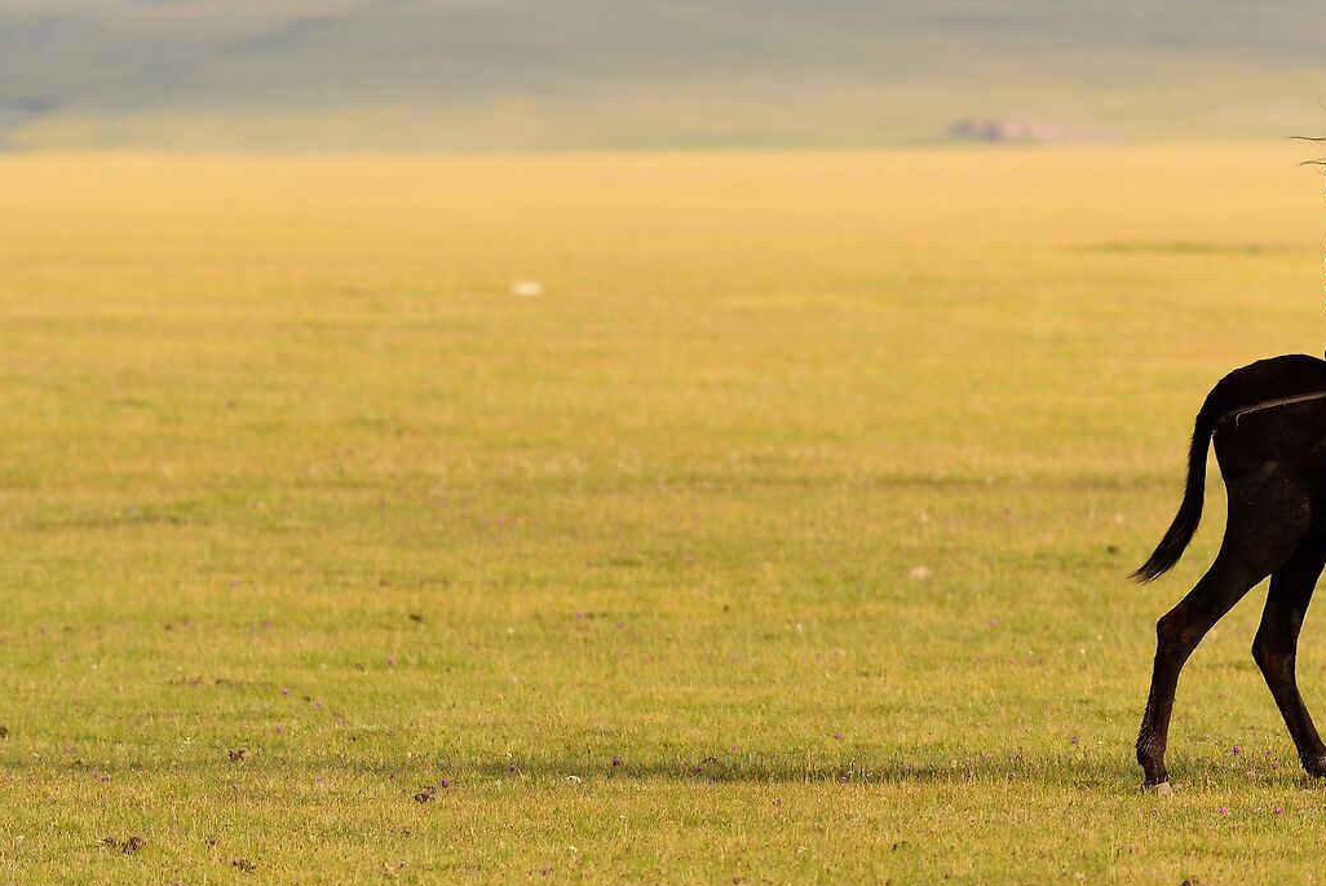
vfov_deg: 2.9
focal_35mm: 468
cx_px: 1528
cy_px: 313
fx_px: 17244
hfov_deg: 4.4
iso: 100
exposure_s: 1/250
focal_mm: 200
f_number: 5
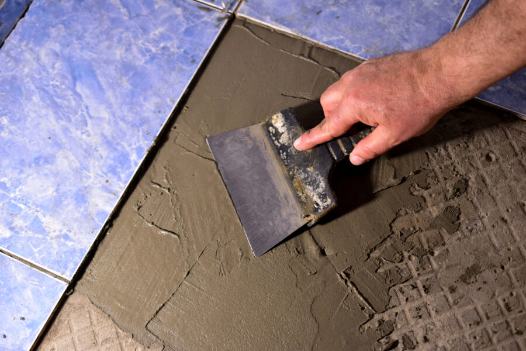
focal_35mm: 60
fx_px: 877
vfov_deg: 22.6
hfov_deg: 33.4
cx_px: 263
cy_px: 176
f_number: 3.5
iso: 400
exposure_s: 1/60
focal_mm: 40
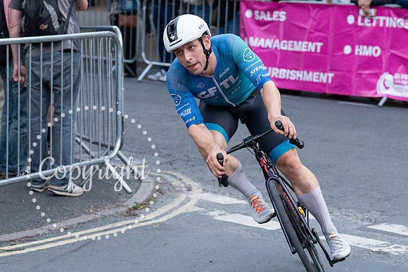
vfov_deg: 11.3
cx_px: 204
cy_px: 38
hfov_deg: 17.0
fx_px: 1364
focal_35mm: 120
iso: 2000
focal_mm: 70
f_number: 3.5
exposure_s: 1/800
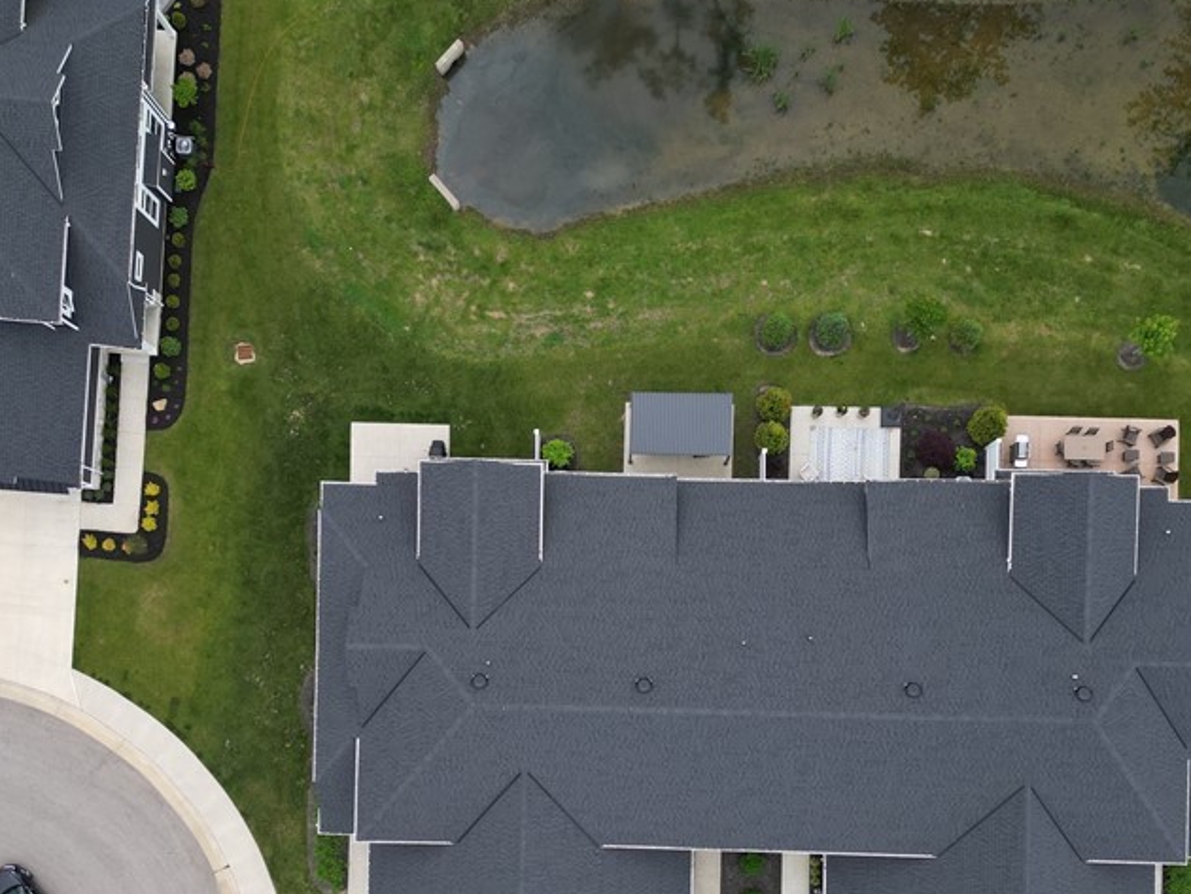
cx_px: 616
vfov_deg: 35.9
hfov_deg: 47.8
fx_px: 1342
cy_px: 682
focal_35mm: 39
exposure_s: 1/1250
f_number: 1.7
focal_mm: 6.72
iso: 100
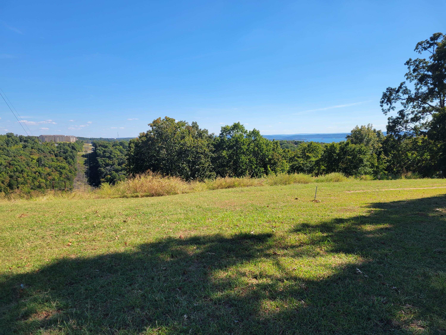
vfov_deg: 53.1
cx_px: 223
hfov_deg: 67.3
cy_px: 168
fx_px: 335
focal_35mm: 26
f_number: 1.8
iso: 40
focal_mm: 5.4
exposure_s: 1/2163
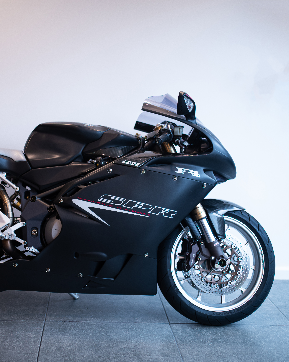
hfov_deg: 29.8
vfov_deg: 37.3
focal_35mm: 50
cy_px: 183
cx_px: 78
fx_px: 535
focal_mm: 35
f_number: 1.6
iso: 64
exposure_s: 1/60
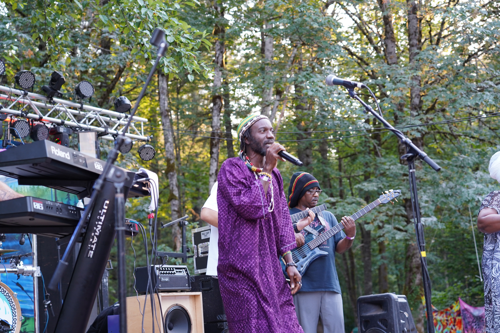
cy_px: 166
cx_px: 250
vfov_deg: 23.0
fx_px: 819
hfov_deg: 33.9
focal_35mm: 59
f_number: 4
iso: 640
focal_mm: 59
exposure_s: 1/160
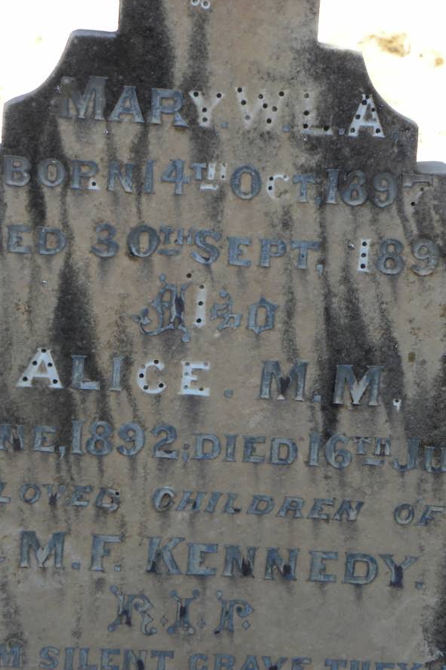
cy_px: 330
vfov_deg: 21.9
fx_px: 1729
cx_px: 247
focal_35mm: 93
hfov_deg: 14.7
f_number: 4
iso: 64
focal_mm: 11.8
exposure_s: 1/113
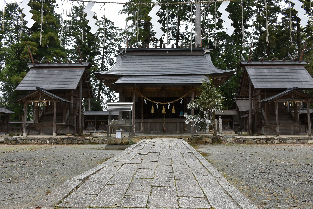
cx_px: 156
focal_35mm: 30
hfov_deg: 61.9
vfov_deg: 43.6
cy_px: 104
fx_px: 261
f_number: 8
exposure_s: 1/500
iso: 500
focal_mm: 20
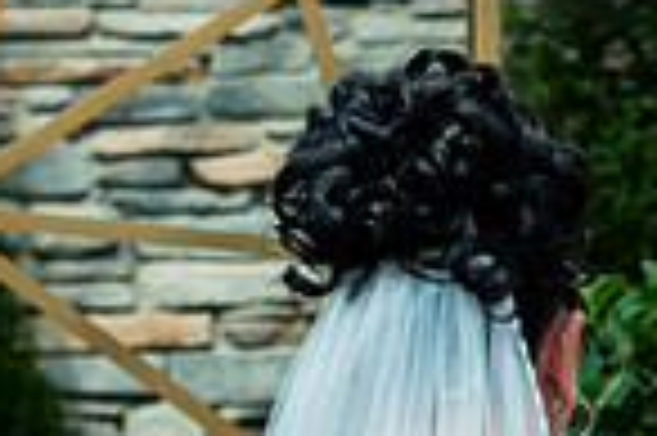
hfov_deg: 9.8
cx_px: 846
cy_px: 663
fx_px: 3773
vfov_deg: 6.5
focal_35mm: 207
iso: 640
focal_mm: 52
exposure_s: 1/2000
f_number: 3.2
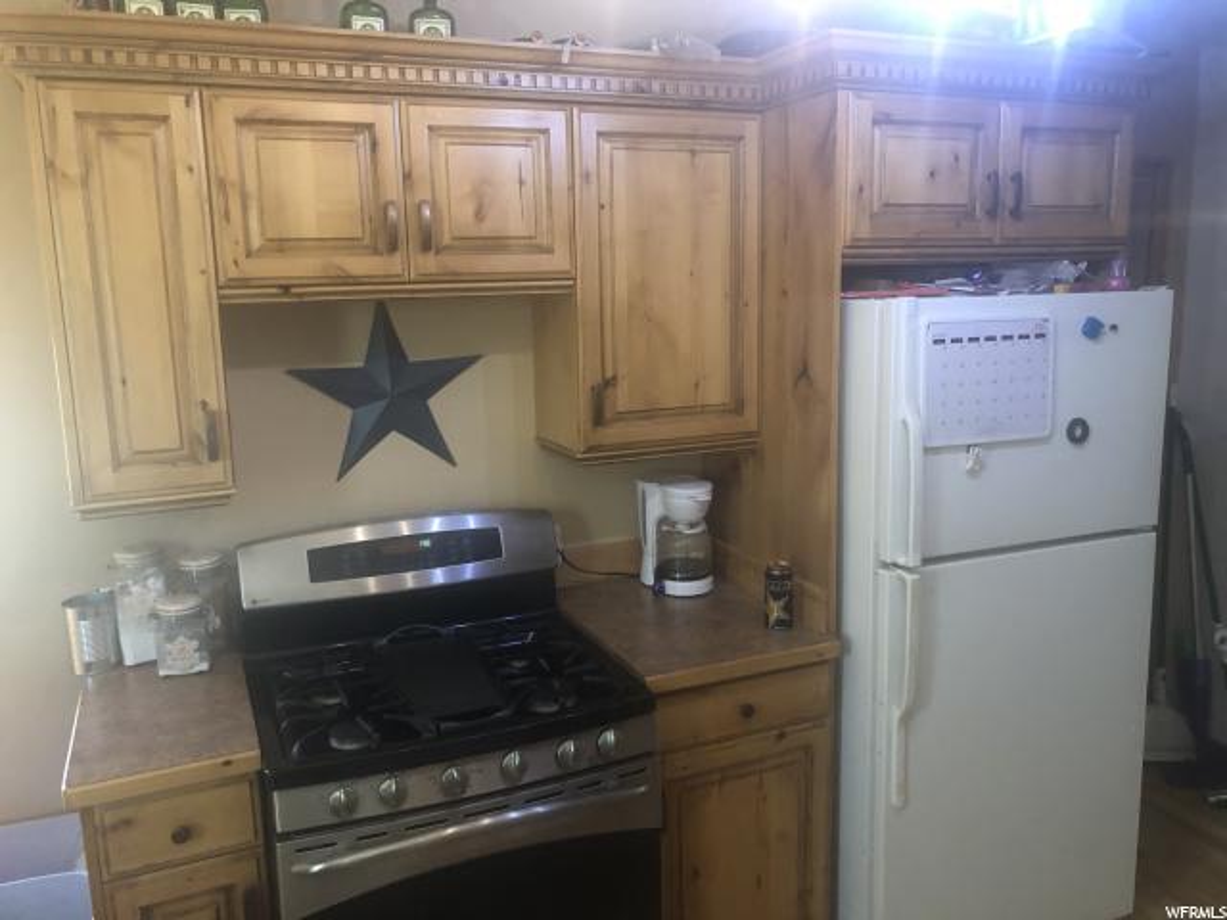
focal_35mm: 28
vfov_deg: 49.7
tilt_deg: -9.8
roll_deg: +1.4
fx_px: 992
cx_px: 614
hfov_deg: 63.4
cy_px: 460
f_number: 1.8
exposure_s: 1/11
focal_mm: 4
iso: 100
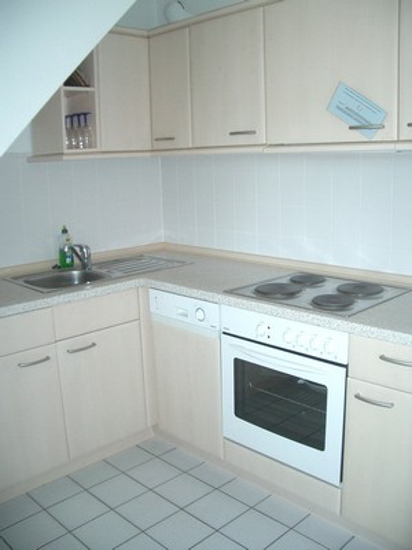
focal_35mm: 35
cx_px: 206
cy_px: 275
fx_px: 555
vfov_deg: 52.6
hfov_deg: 40.7
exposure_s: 1/320
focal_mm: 5.8
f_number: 2.6
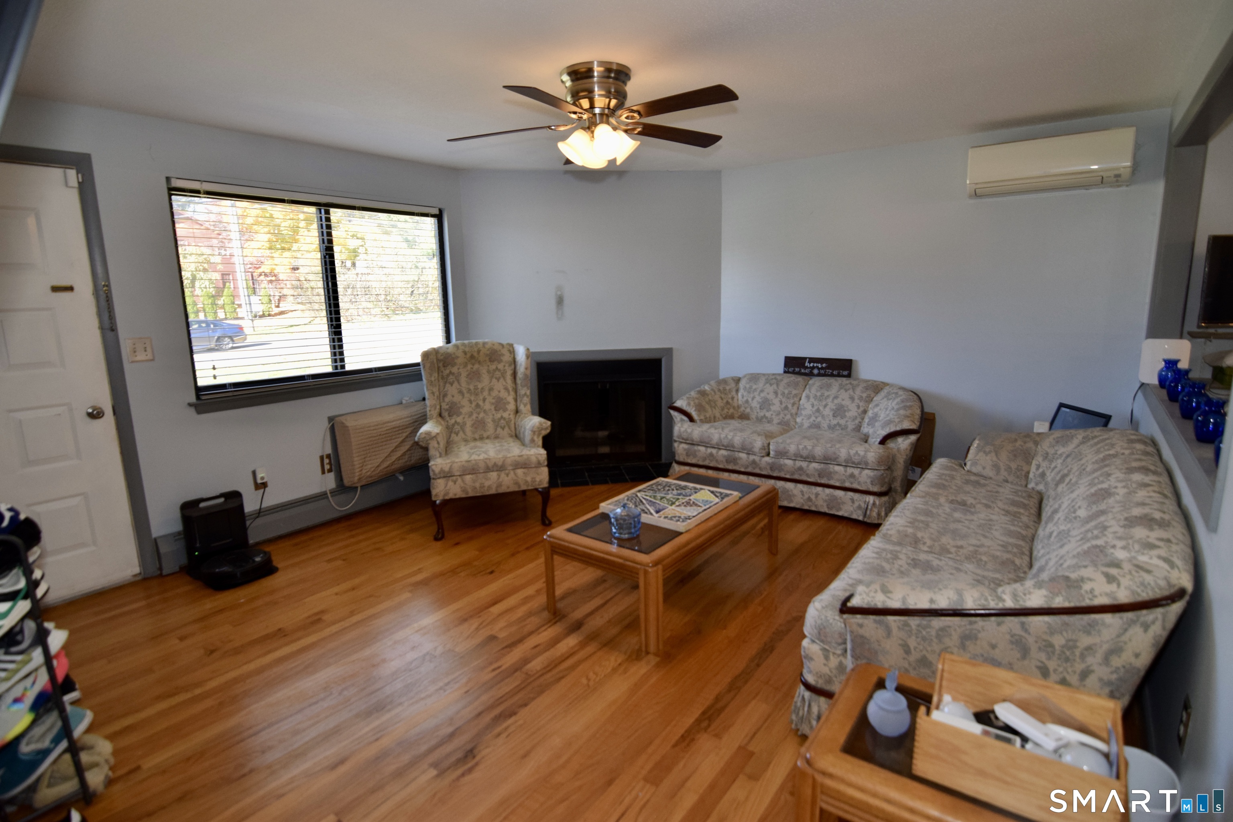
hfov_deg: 90.0
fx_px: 616
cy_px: 411
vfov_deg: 67.4
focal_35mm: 18
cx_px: 616
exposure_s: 1/180
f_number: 4
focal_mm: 12
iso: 500
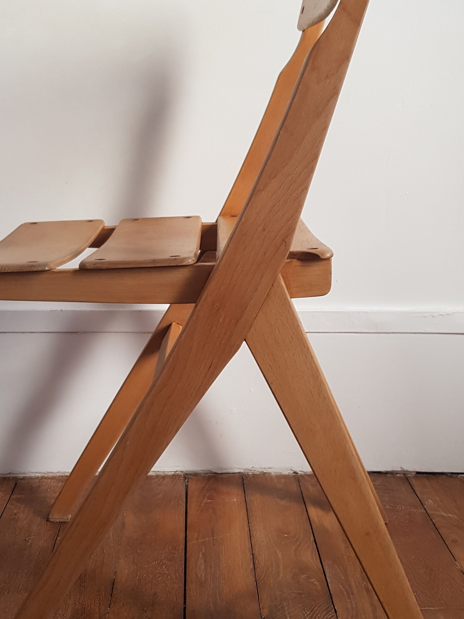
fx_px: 769
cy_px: 297
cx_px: 228
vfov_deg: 43.8
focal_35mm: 43
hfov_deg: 33.6
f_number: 1.7
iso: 100
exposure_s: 1/60
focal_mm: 4.2
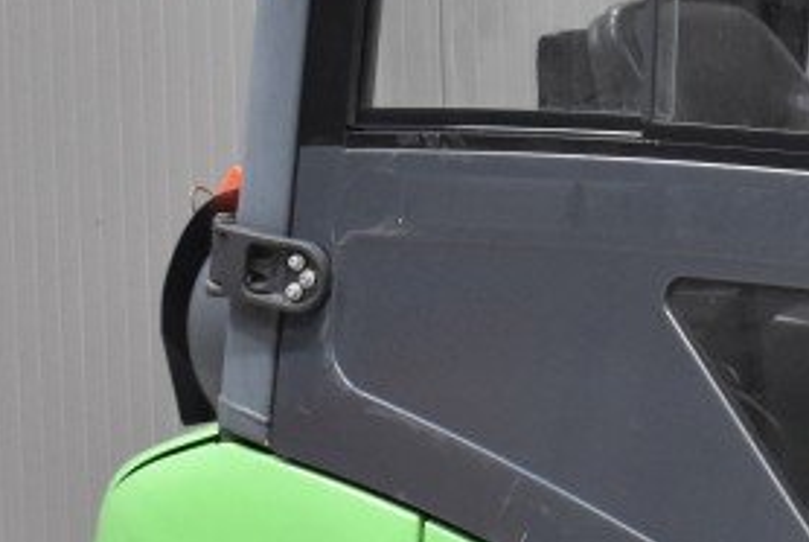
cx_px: 1208
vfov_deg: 7.6
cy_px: 379
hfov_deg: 10.9
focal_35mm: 181
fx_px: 4072
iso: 1600
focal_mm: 28
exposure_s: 1/25
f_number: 5.6
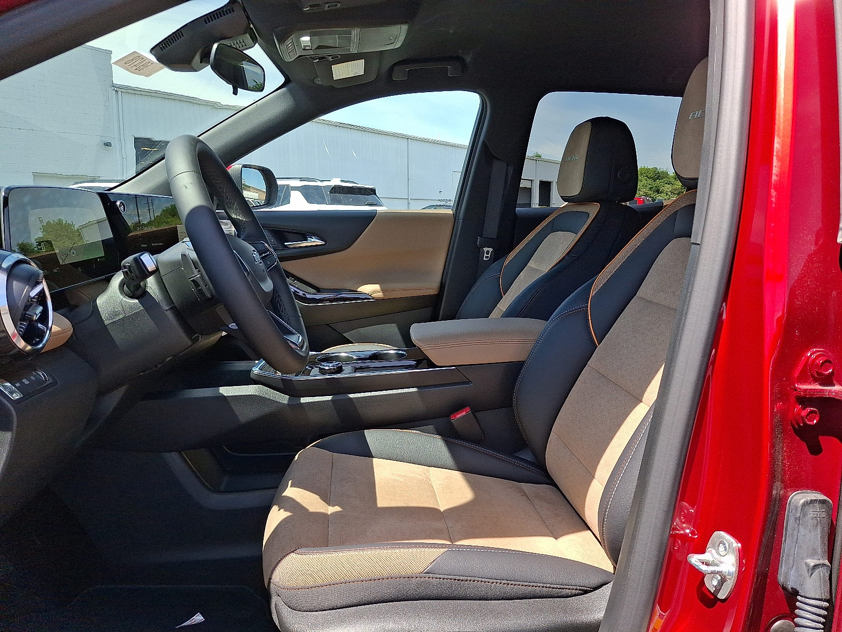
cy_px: 316
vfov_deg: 54.9
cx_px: 421
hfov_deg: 69.4
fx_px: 608
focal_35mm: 25
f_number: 1.8
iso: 30
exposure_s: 1/833
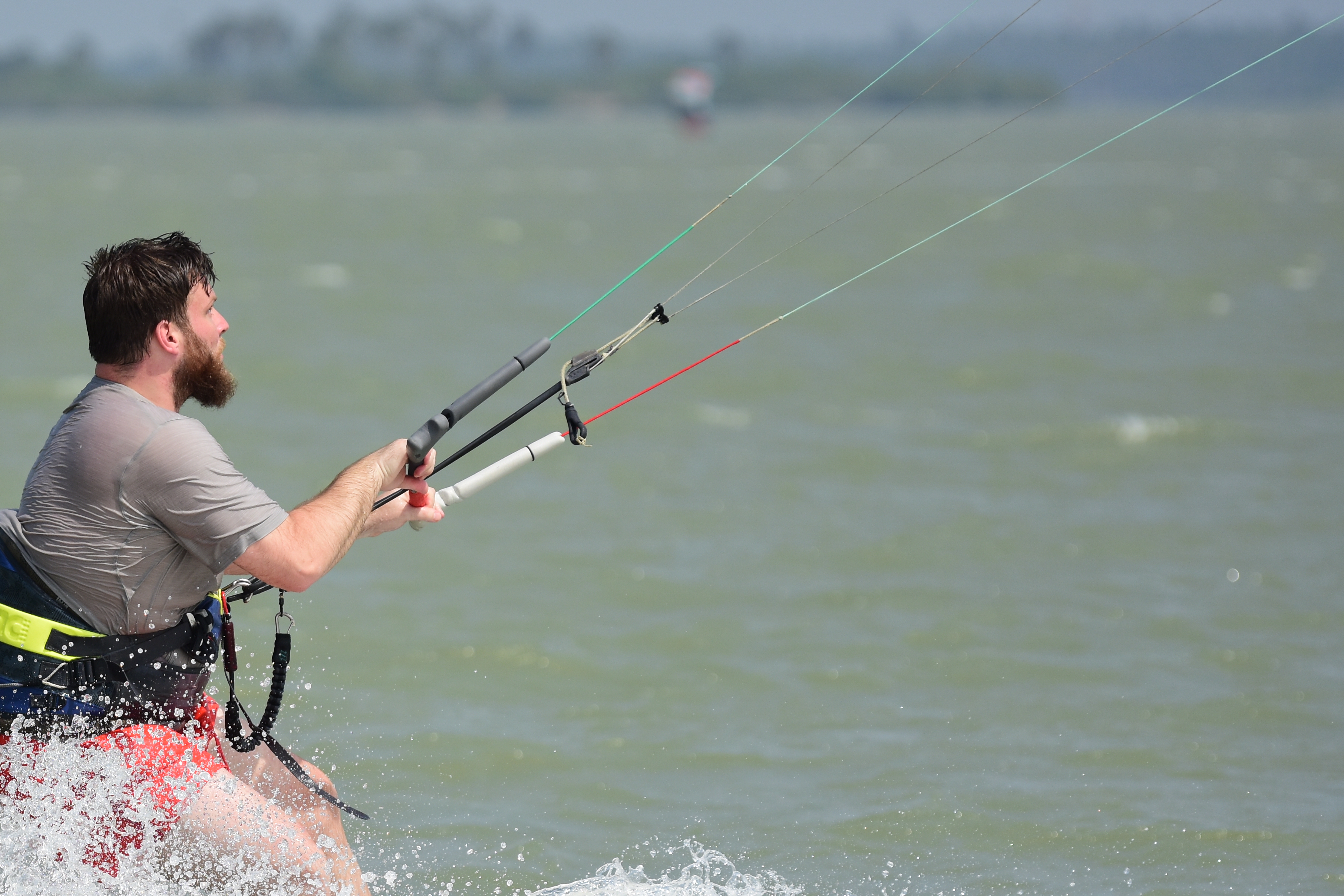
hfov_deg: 5.4
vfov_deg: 3.6
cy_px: 599
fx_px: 14366
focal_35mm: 385
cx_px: 349
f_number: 2.8
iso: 200
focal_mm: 155
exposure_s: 1/6400
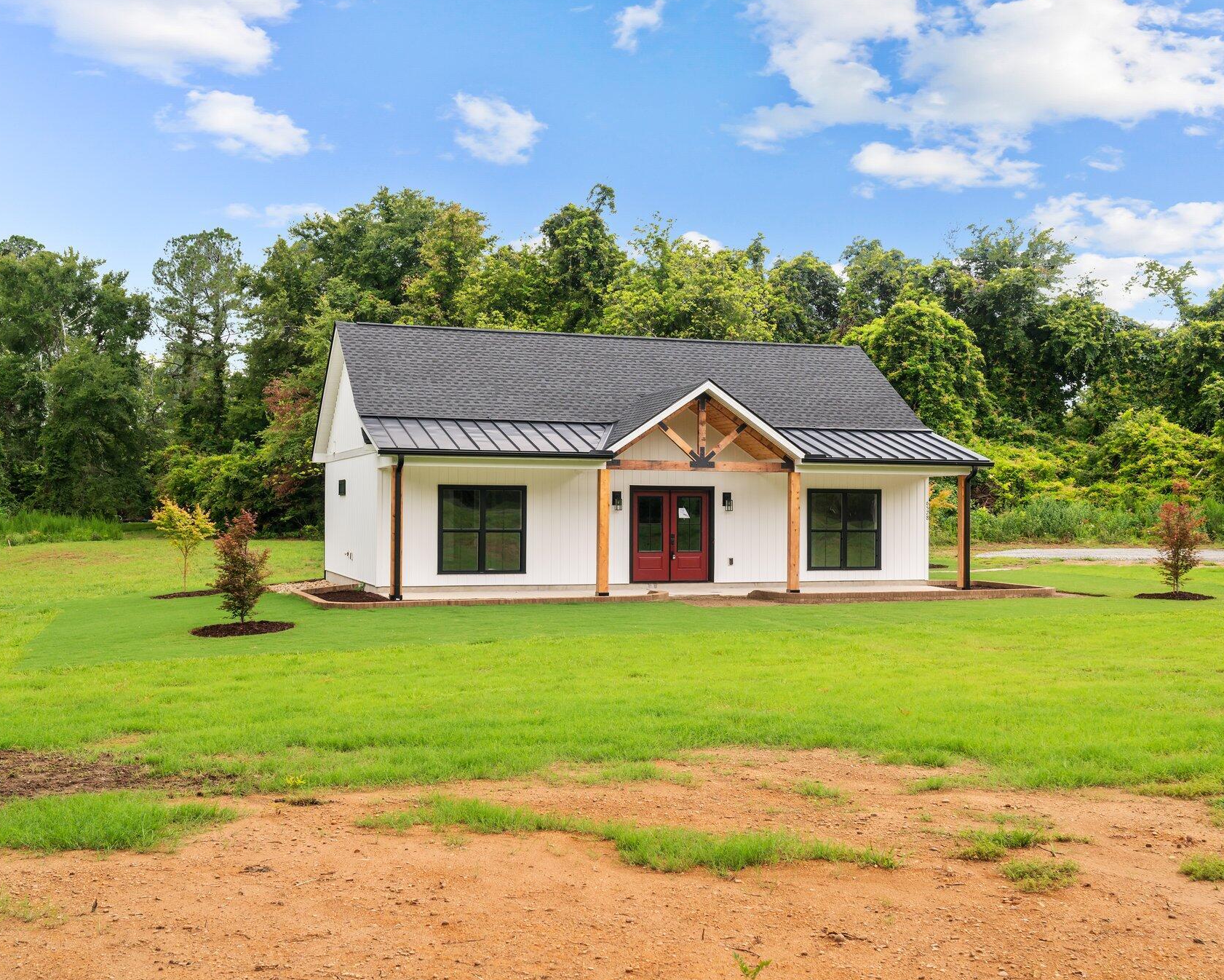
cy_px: 486
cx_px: 653
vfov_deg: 37.3
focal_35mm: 40
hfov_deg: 45.8
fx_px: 1449
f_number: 8
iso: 400
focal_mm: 35
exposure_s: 1/200
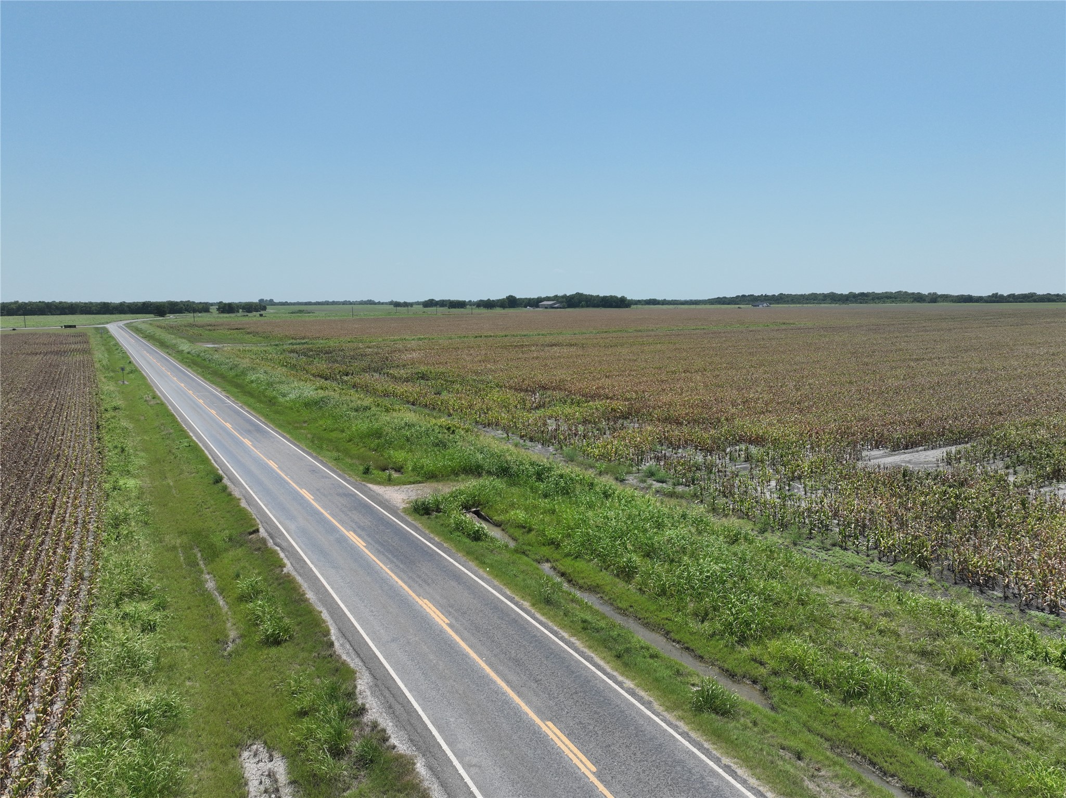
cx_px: 533
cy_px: 399
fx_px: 739
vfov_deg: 56.8
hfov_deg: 71.6
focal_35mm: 24
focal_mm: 12.29
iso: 100
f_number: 2.8
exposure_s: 1/2000
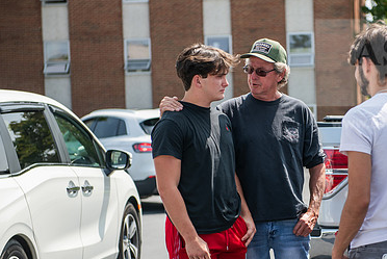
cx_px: 284
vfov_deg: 12.6
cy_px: 145
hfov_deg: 18.6
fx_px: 1173
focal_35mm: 109
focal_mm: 70
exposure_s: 1/500
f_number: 3.5
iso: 80
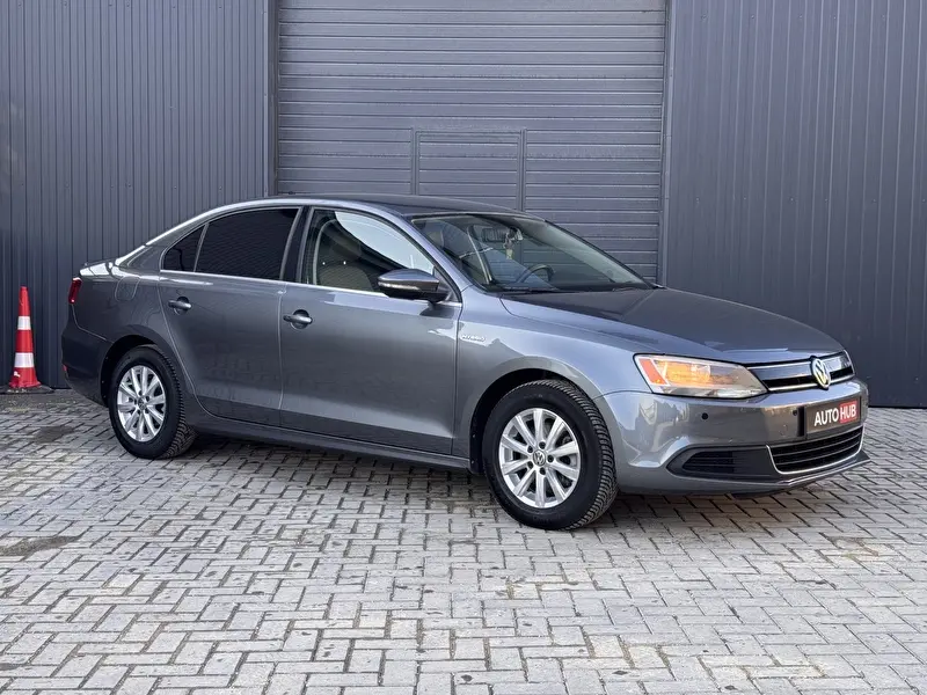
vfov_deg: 30.3
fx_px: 1285
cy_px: 348
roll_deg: -0.7
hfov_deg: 39.7
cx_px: 464
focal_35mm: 48
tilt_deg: -2.8
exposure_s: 1/202
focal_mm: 6.76
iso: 64
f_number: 1.78
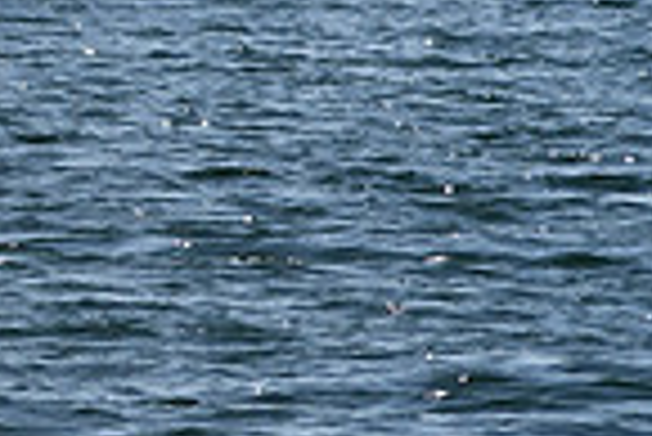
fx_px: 15700
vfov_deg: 1.6
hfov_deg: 2.4
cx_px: -648
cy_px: -83
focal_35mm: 866
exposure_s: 1/1600
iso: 200
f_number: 7.1
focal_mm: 145
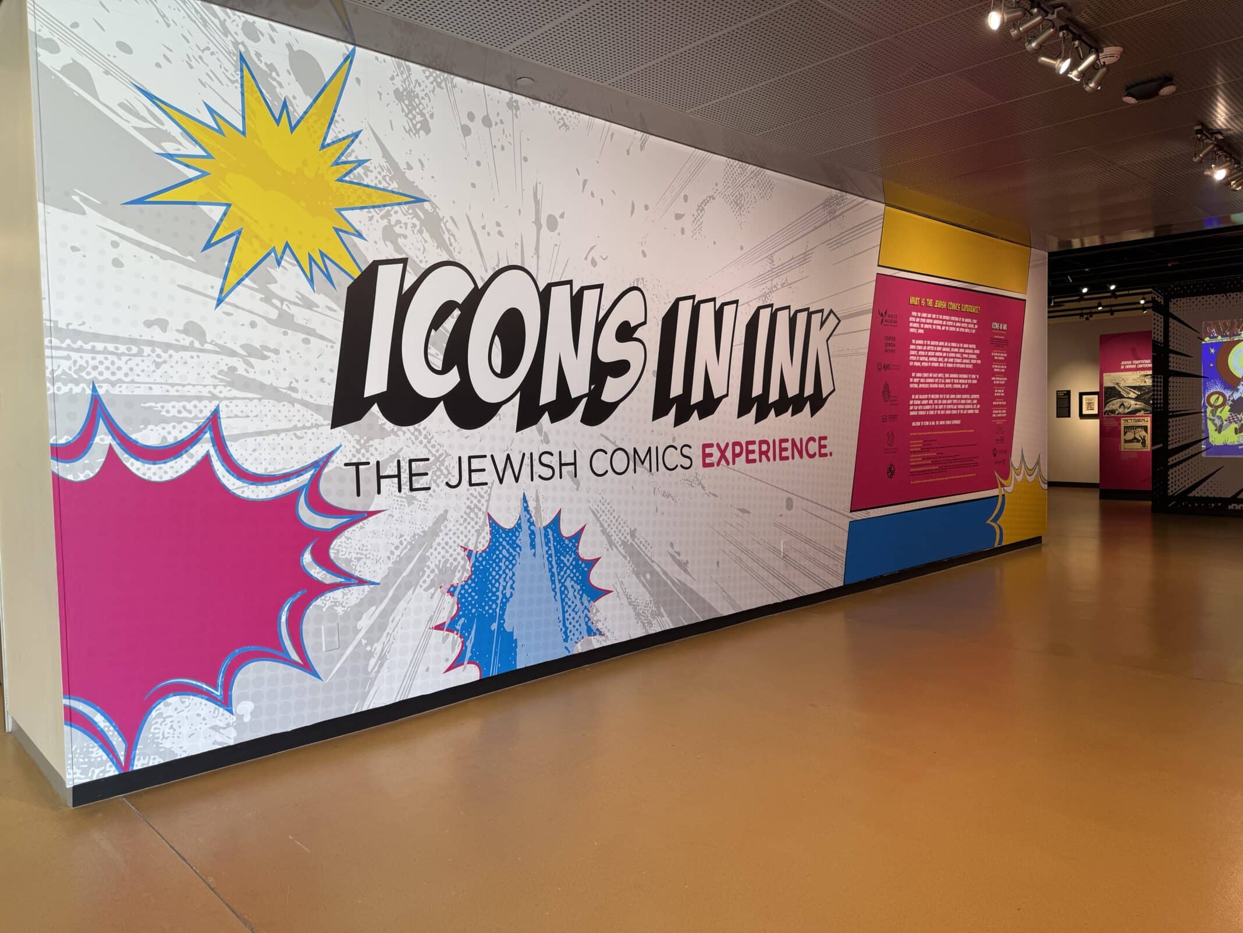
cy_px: 466
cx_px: 622
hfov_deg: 71.6
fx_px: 862
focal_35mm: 24
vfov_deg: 56.8
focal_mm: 6.76
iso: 80
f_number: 1.78
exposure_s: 1/120
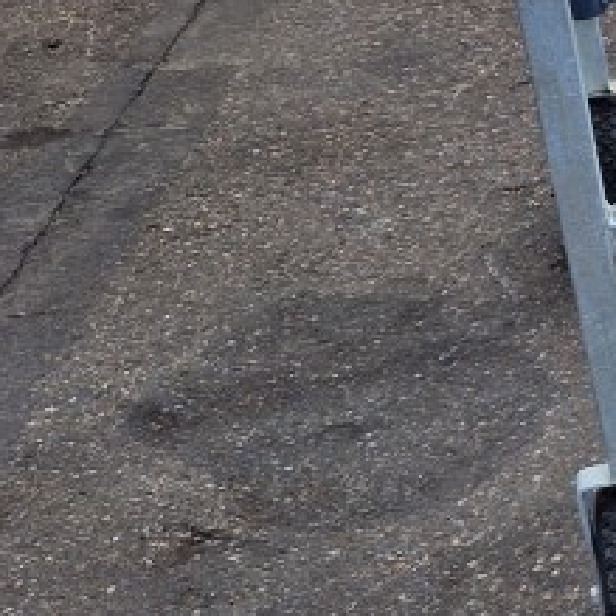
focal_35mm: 95
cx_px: 1412
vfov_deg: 17.7
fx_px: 1913
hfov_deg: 13.8
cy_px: -51
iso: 50
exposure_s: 1/786
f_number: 1.8
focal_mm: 5.4
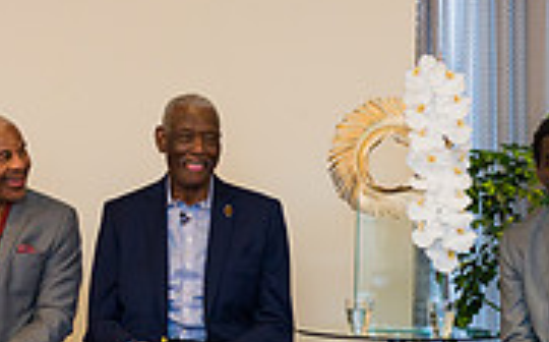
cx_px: 119
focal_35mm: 181
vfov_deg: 7.2
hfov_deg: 11.6
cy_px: 226
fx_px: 2705
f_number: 4
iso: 640
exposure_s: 1/200
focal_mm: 55
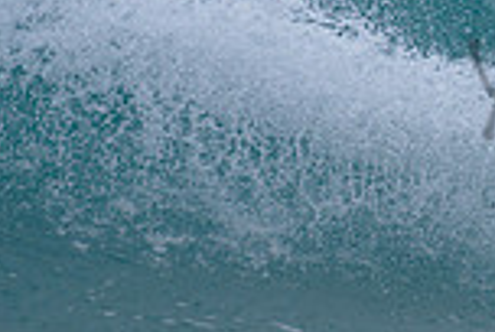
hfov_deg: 0.9
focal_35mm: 2332
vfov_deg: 0.6
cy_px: -73
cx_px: 616
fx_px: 32128
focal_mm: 500
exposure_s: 1/2000
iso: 450
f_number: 5.6
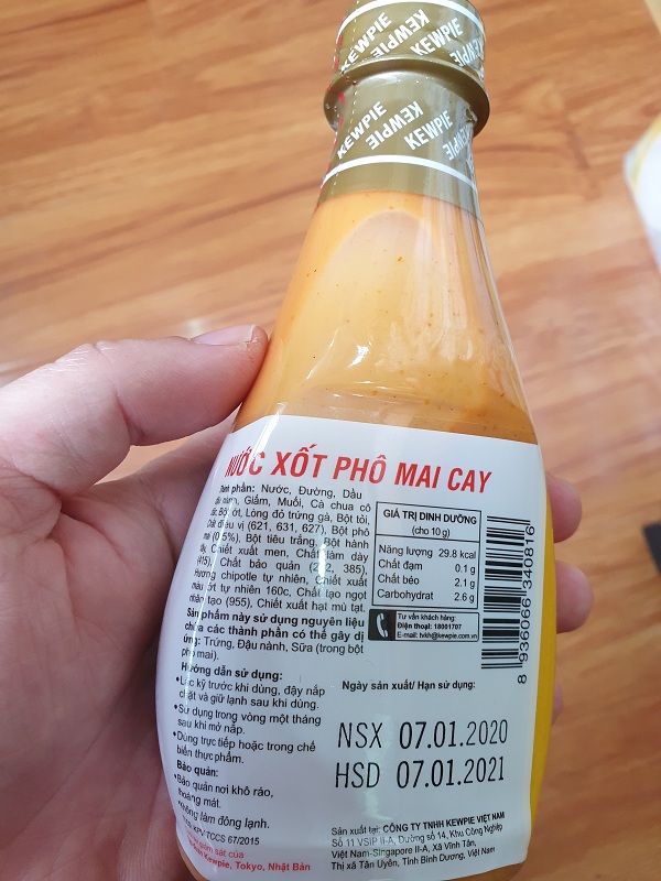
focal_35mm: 26
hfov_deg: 53.1
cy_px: 440
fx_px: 662
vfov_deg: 67.3
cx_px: 330
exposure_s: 1/50
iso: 250
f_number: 2.4
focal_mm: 4.3
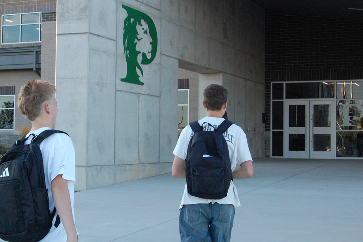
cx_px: 140
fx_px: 726
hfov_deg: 28.0
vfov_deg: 18.9
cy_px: 110
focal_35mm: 72
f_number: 9
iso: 1600
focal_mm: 38
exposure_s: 1/320
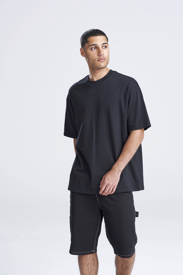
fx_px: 838
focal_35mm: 110
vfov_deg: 18.6
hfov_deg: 12.5
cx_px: 92
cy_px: 138
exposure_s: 1/160
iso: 400
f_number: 10
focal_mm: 110
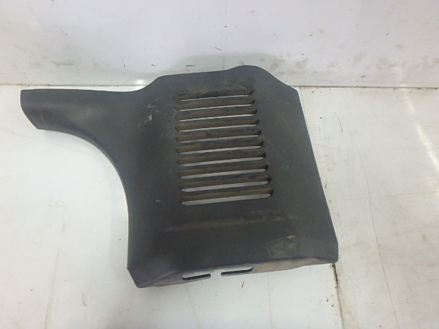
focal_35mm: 21
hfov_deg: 79.0
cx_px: 220
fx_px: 266
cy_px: 164
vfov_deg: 63.4
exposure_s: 1/30
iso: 800
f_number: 3.5
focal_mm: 3.7
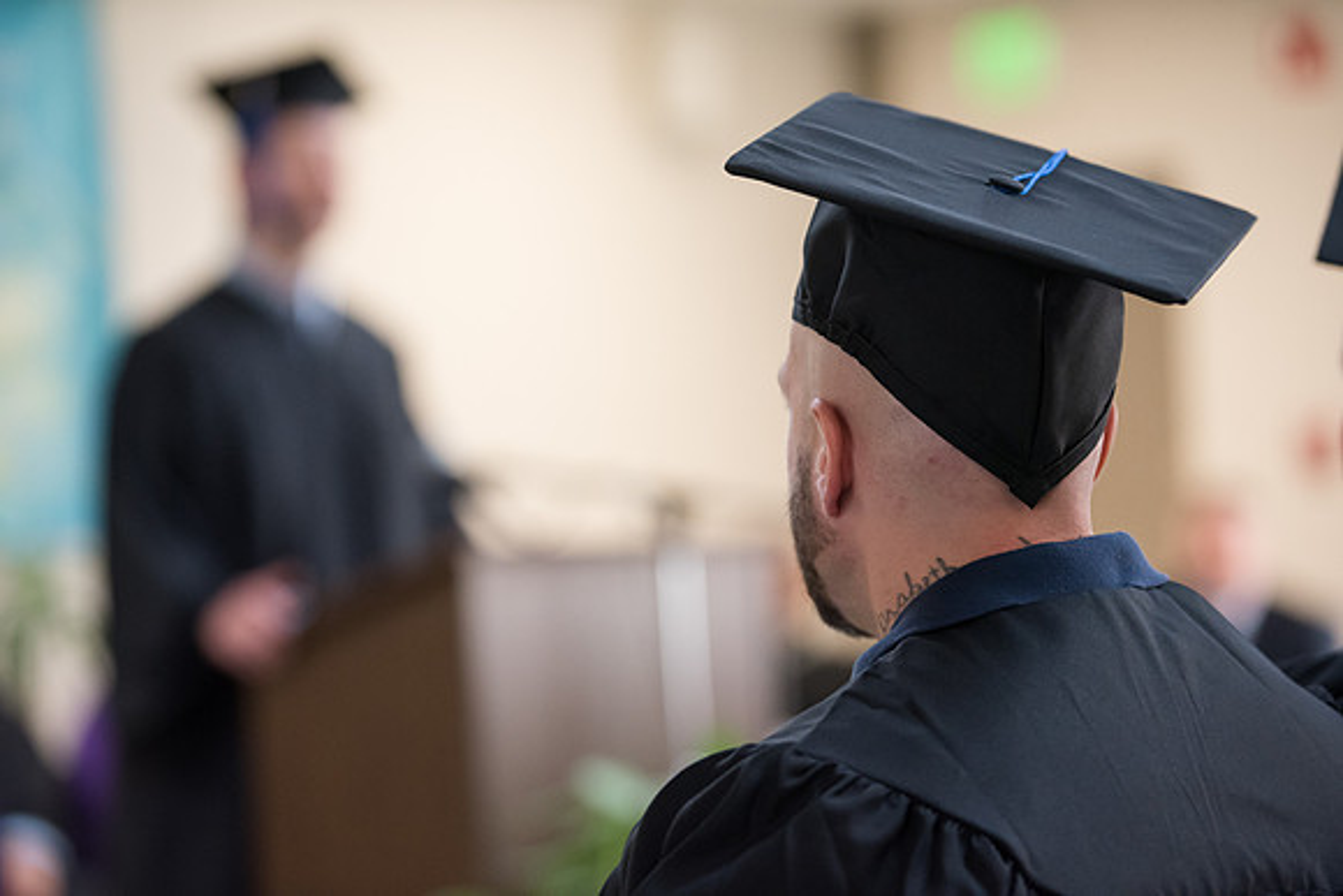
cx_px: 672
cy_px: 448
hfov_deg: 15.8
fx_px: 4851
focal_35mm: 130
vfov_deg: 10.6
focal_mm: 130
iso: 4000
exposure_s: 1/200
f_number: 2.8
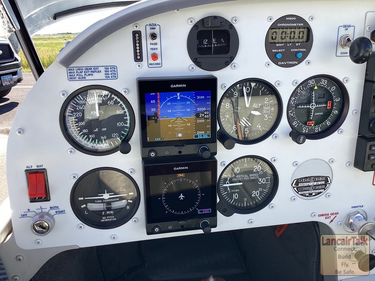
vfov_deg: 45.4
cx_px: 188
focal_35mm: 31
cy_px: 140
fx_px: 336
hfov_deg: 58.4
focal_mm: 3.3
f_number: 2.4
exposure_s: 1/289
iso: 25
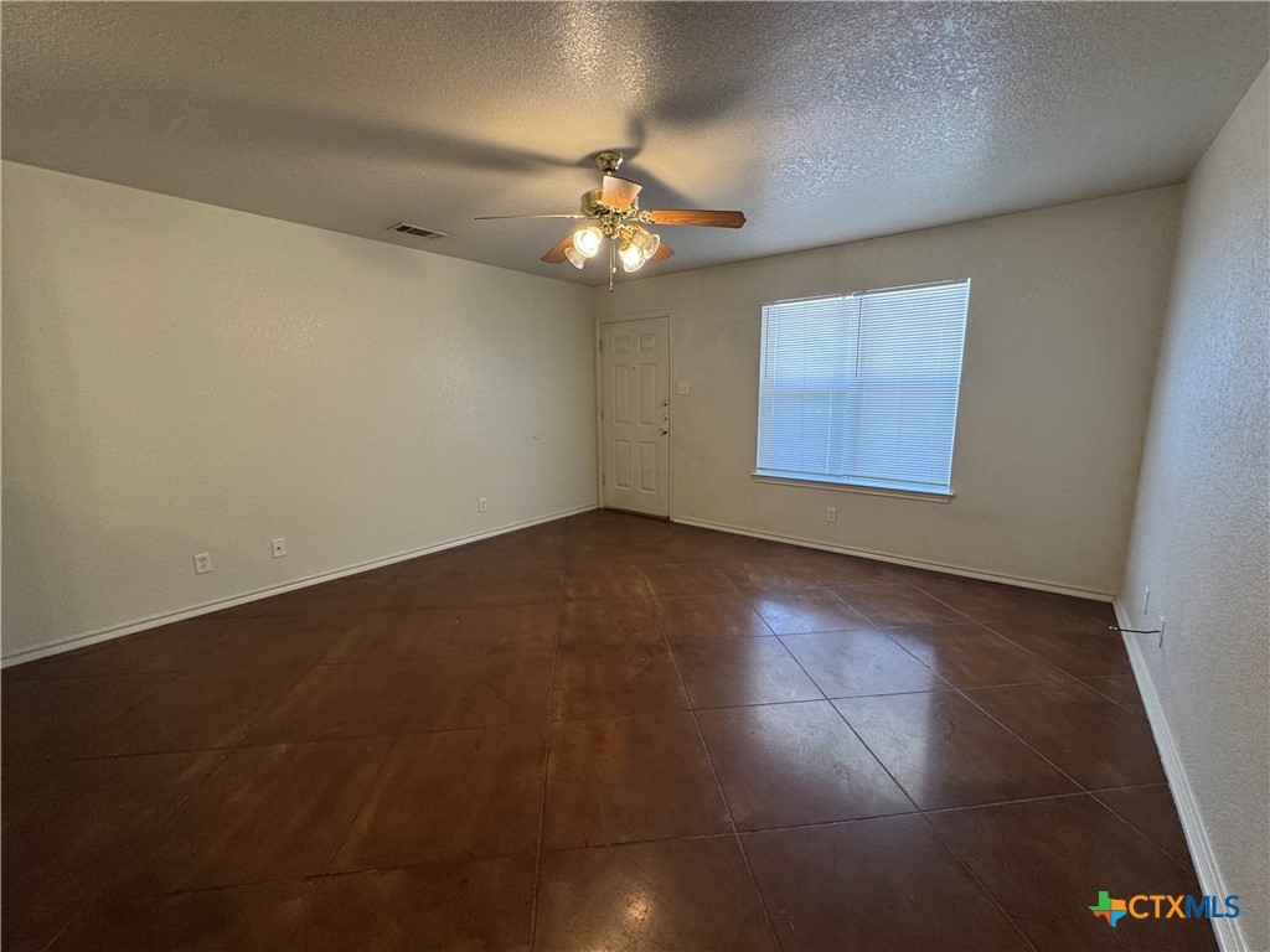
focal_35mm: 14
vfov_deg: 85.7
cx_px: 635
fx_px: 514
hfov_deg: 102.1
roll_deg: +1.1
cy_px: 476
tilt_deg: -10.4
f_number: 2.2
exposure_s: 1/60
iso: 160
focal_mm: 2.22
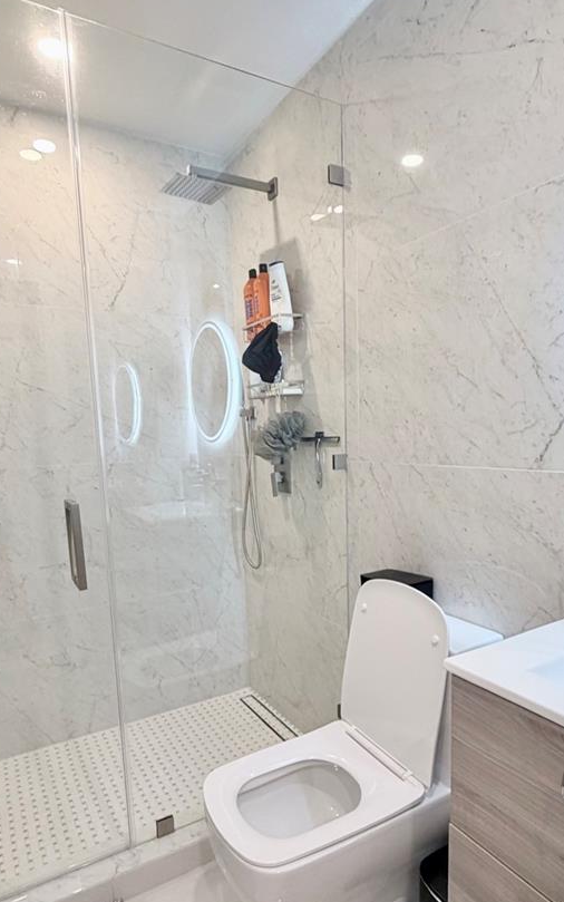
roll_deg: +1.5
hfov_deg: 55.1
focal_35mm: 22
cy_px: 517
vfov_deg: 79.1
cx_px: 289
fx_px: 541
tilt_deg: -9.3
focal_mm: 2.22
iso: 250
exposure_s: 1/121
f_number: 2.2
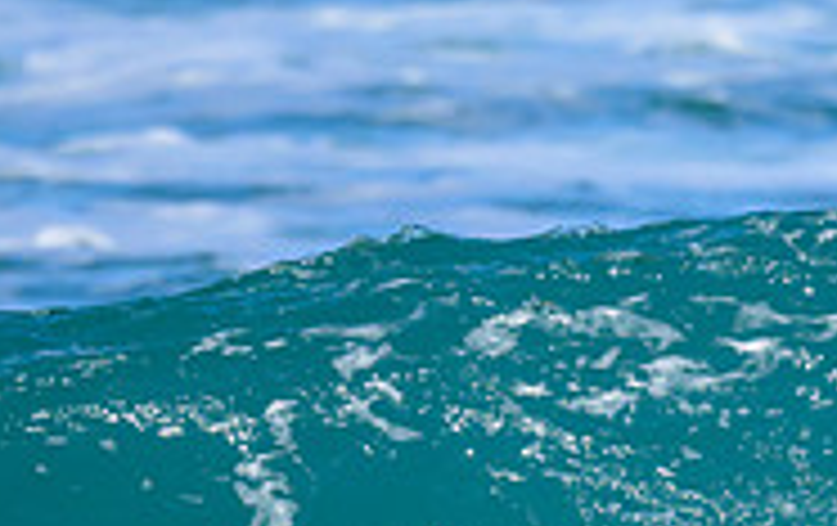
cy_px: 630
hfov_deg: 0.6
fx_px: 79641
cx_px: 1222
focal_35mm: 3485
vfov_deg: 0.4
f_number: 8
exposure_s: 1/2000
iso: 450
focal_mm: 800
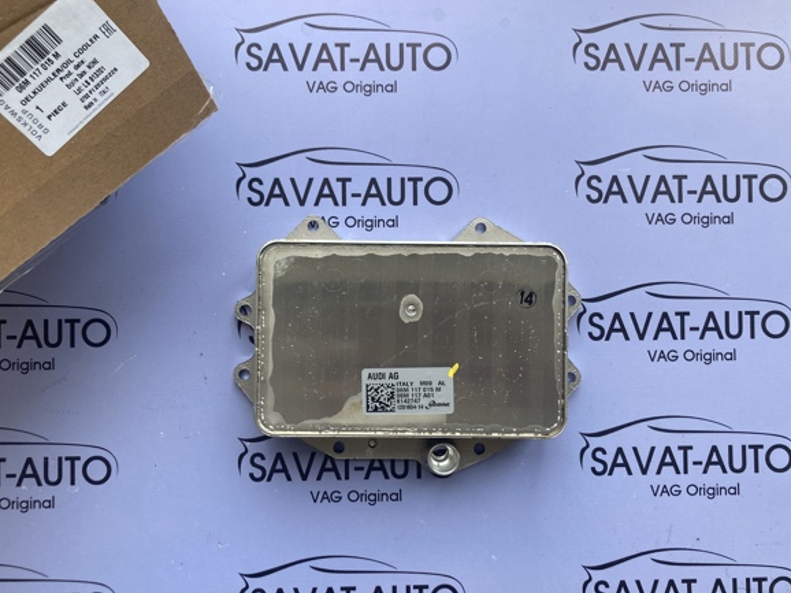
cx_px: 380
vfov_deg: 45.4
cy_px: 310
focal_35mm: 31
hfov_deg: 58.4
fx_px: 708
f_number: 1.8
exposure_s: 1/121
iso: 50
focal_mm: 3.99
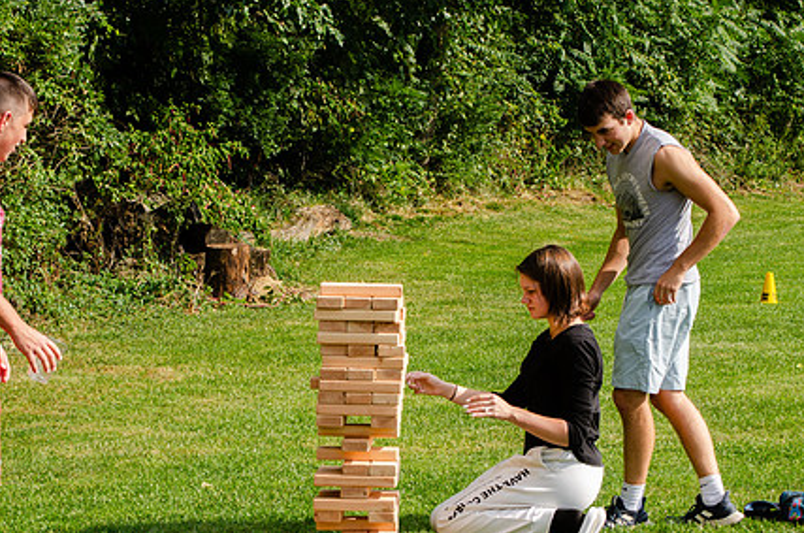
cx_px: 395
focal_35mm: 112
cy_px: 350
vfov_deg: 12.2
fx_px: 2497
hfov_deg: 18.3
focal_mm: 55
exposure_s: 1/250
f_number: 8
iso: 110
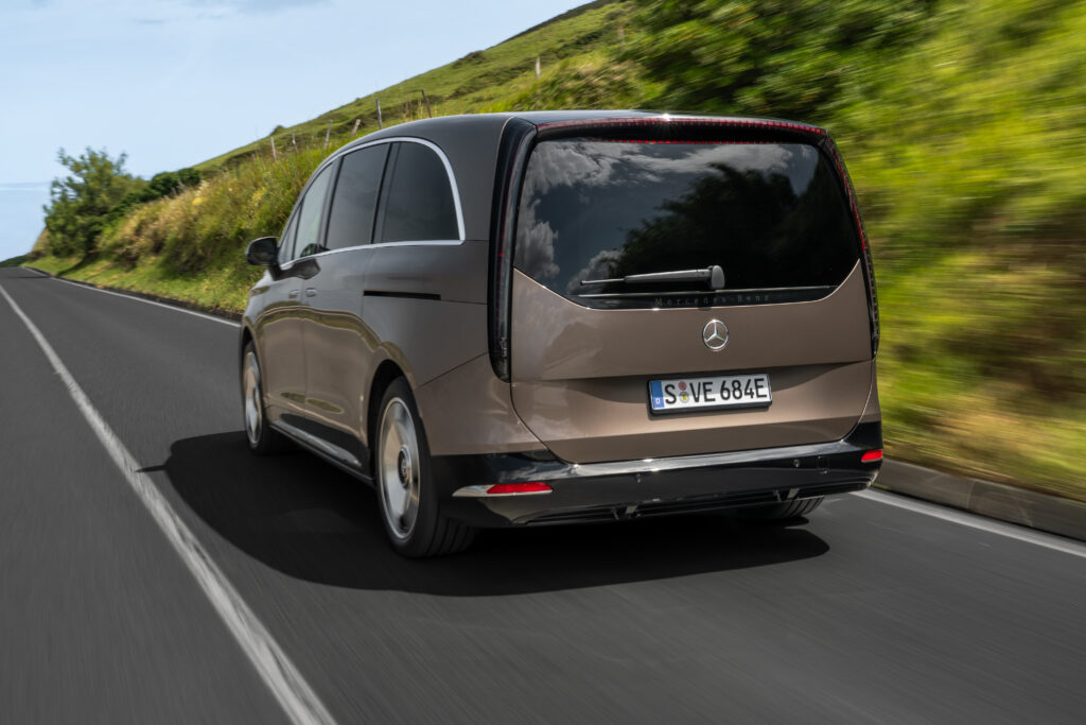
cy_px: 362
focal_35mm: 42
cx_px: 543
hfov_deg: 46.4
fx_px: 1267
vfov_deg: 31.9
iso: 100
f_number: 10
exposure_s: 1/30
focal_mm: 42
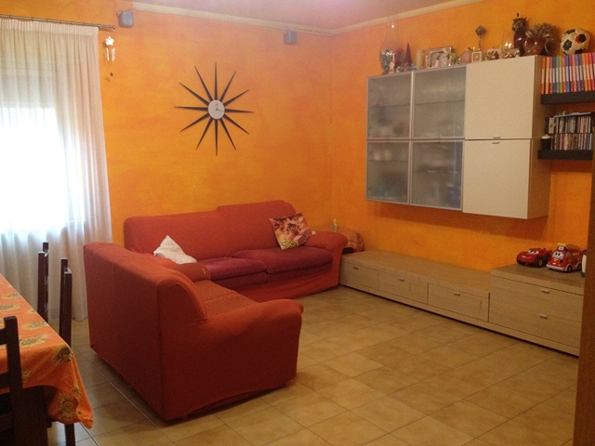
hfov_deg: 52.6
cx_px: 298
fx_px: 602
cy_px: 223
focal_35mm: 35
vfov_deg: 40.7
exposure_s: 1/20
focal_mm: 4.28
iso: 400
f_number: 2.4
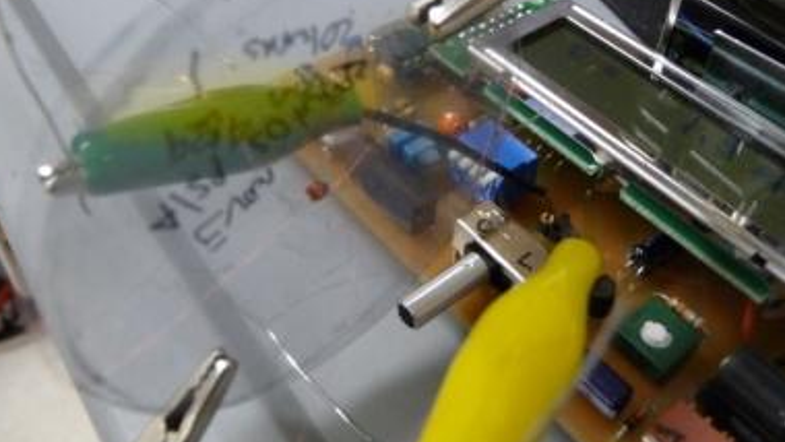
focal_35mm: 36
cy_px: 151
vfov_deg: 32.6
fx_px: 750
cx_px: 438
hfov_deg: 55.1
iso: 400
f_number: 3.3
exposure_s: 1/20
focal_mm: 4.7
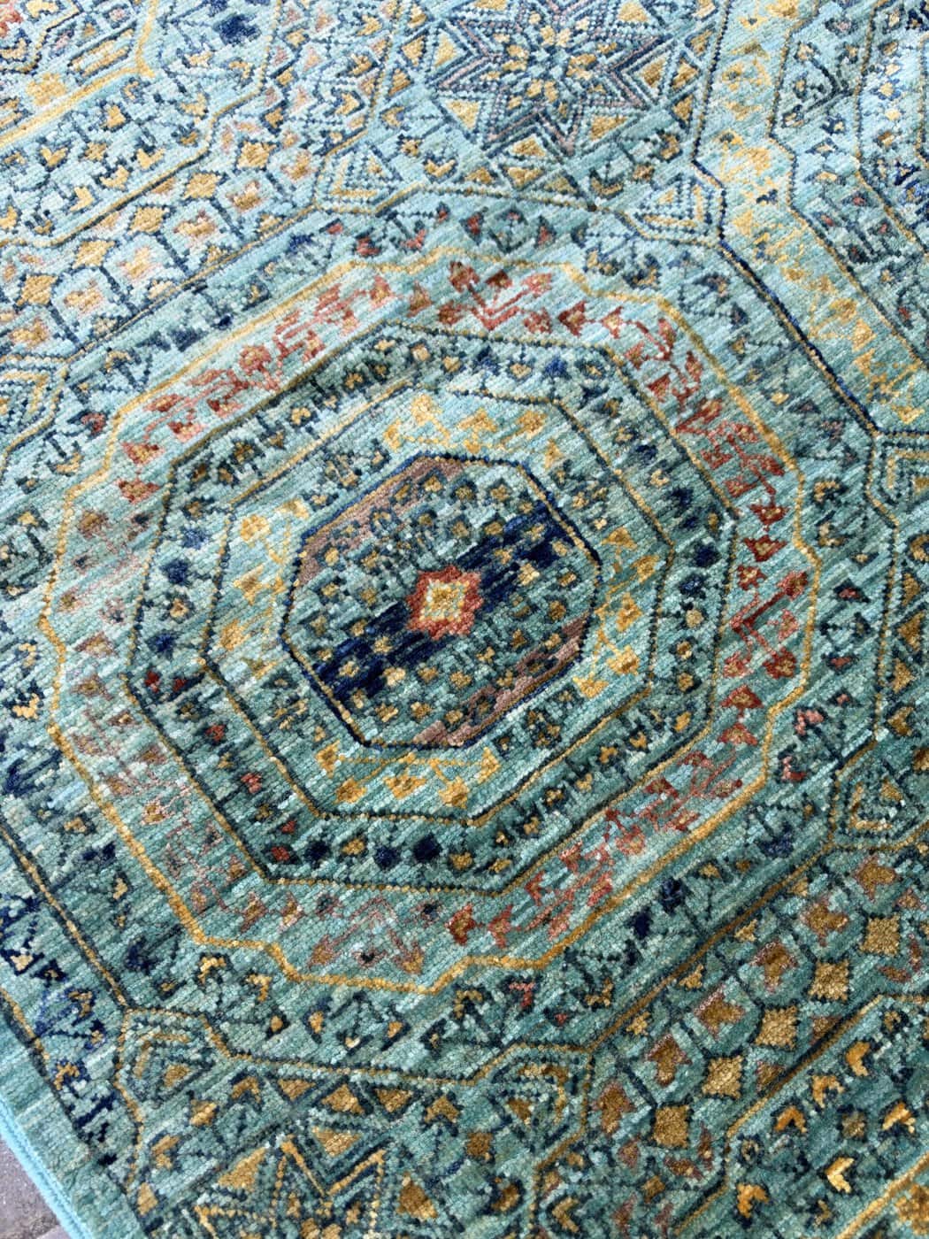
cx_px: 464
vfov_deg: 71.6
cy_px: 620
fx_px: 859
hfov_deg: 56.8
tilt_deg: -76.1
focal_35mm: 24
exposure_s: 1/121
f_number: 1.8
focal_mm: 6.93
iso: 80
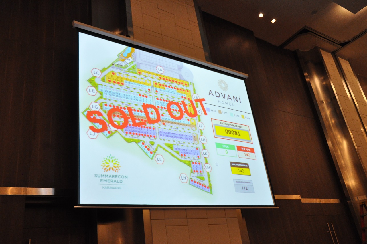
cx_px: 184
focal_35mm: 33
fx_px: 336
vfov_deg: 39.9
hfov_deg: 57.3
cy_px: 122
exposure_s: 1/80
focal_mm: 22
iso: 1250
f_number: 3.8
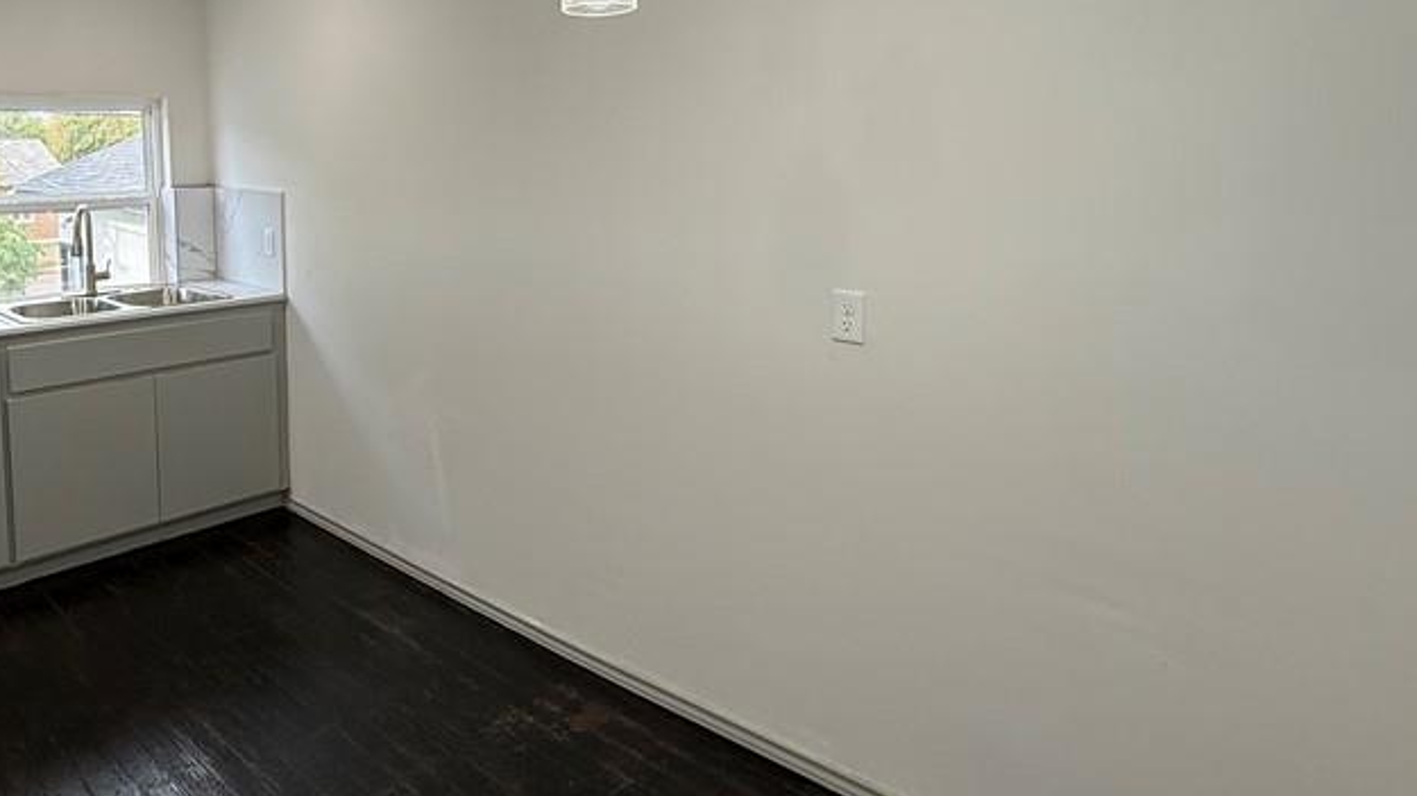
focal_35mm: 25
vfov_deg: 44.9
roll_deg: +0.8
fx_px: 939
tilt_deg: -5.6
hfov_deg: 70.9
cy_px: 234
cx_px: 424
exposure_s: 1/120
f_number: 2.2
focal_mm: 2.22
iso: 80
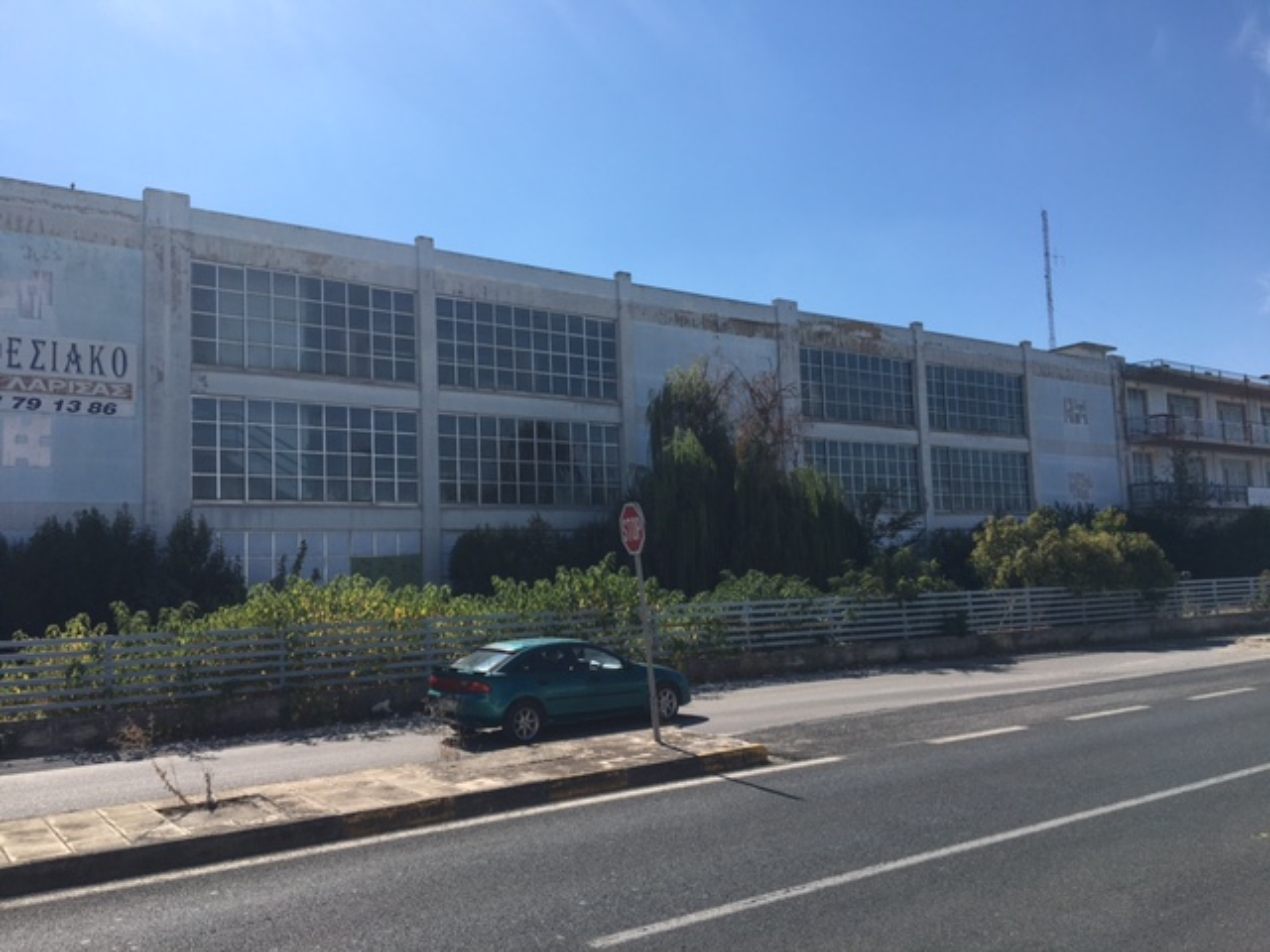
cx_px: 635
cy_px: 476
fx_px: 1064
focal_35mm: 29
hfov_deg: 61.7
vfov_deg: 48.2
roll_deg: -0.5
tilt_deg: +4.0
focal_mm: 4.15
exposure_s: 1/2564
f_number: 2.2
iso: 25
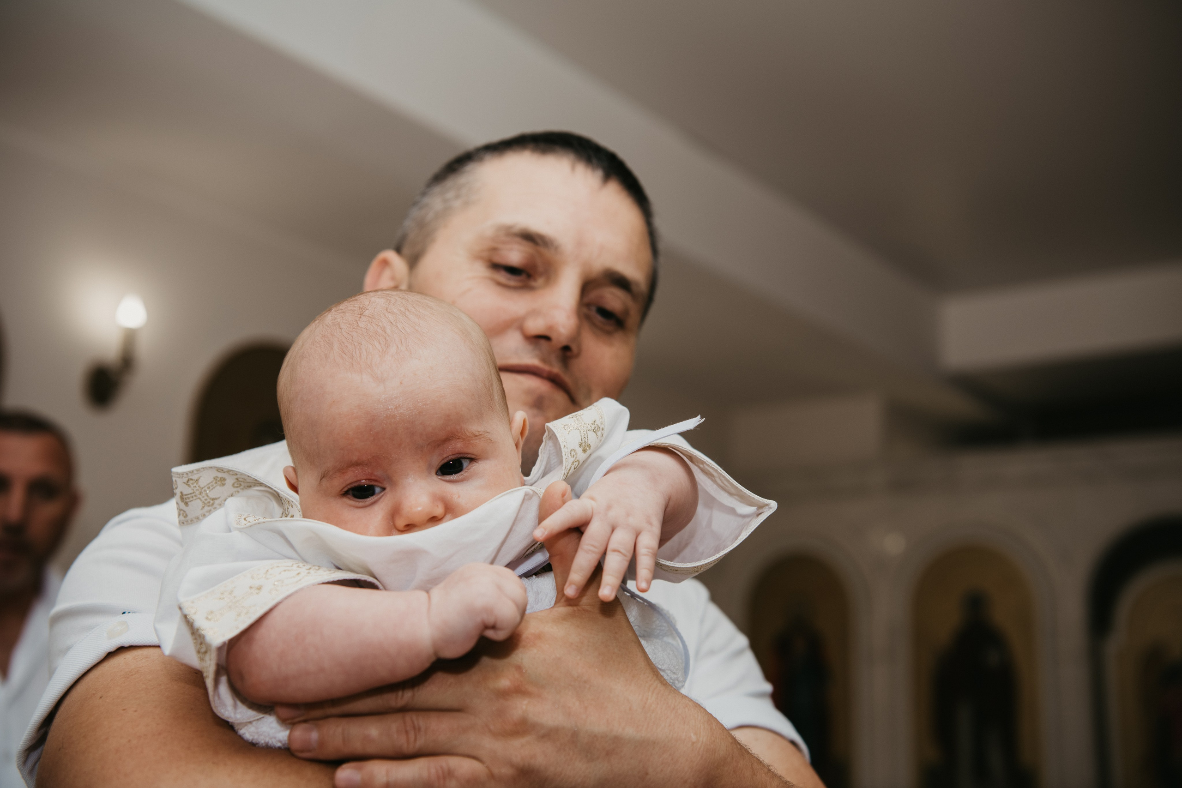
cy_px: 394
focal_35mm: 48
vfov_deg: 28.1
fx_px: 1576
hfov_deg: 41.1
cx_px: 591
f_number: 4
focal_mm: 48
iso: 160
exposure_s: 1/160
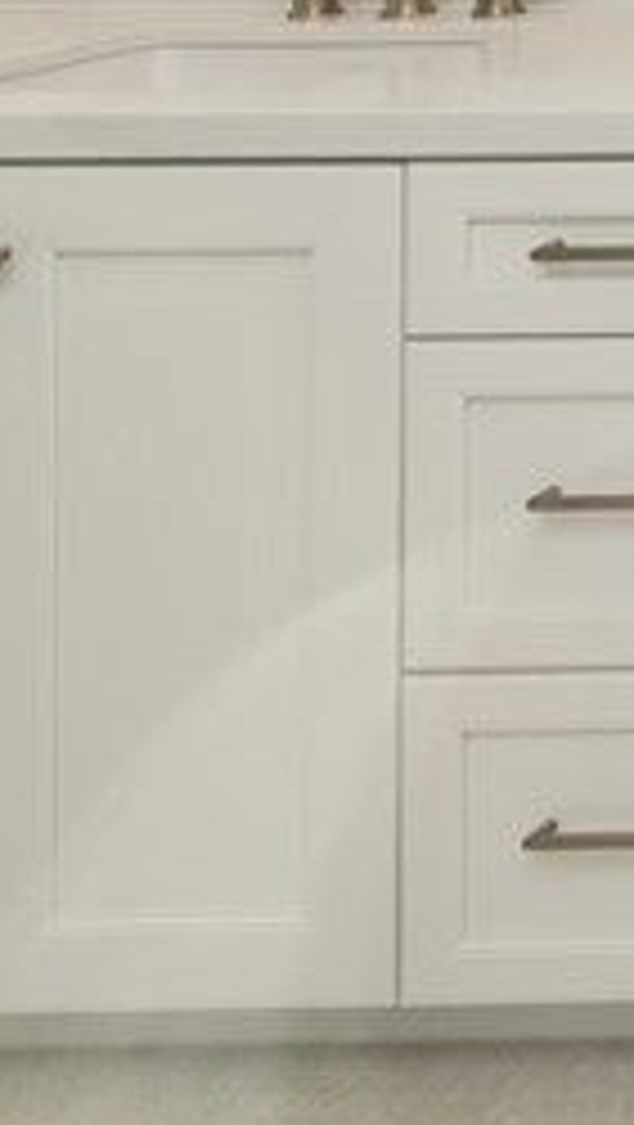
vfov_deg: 28.9
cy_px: -308
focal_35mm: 60
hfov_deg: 11.2
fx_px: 1790
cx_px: 1933
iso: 100
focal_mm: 14
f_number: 6.3
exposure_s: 1/160
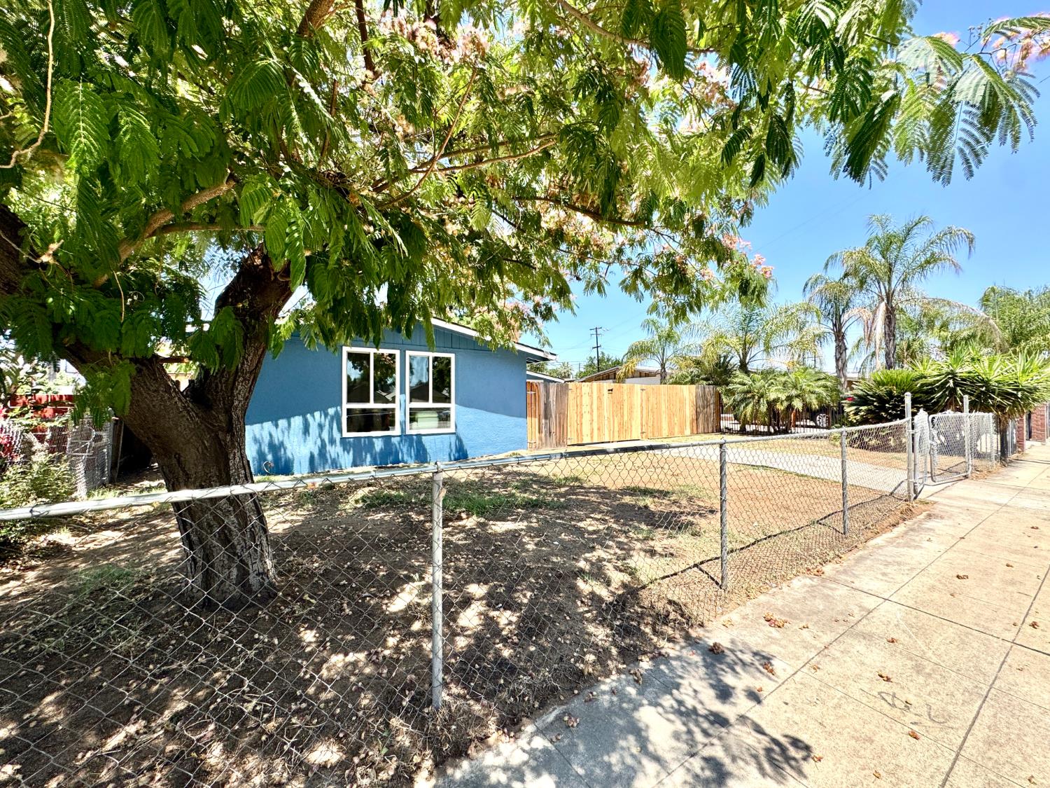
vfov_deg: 85.7
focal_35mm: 14
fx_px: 425
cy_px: 394
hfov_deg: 102.1
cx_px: 525
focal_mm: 2.22
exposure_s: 1/1063
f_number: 2.2
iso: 50
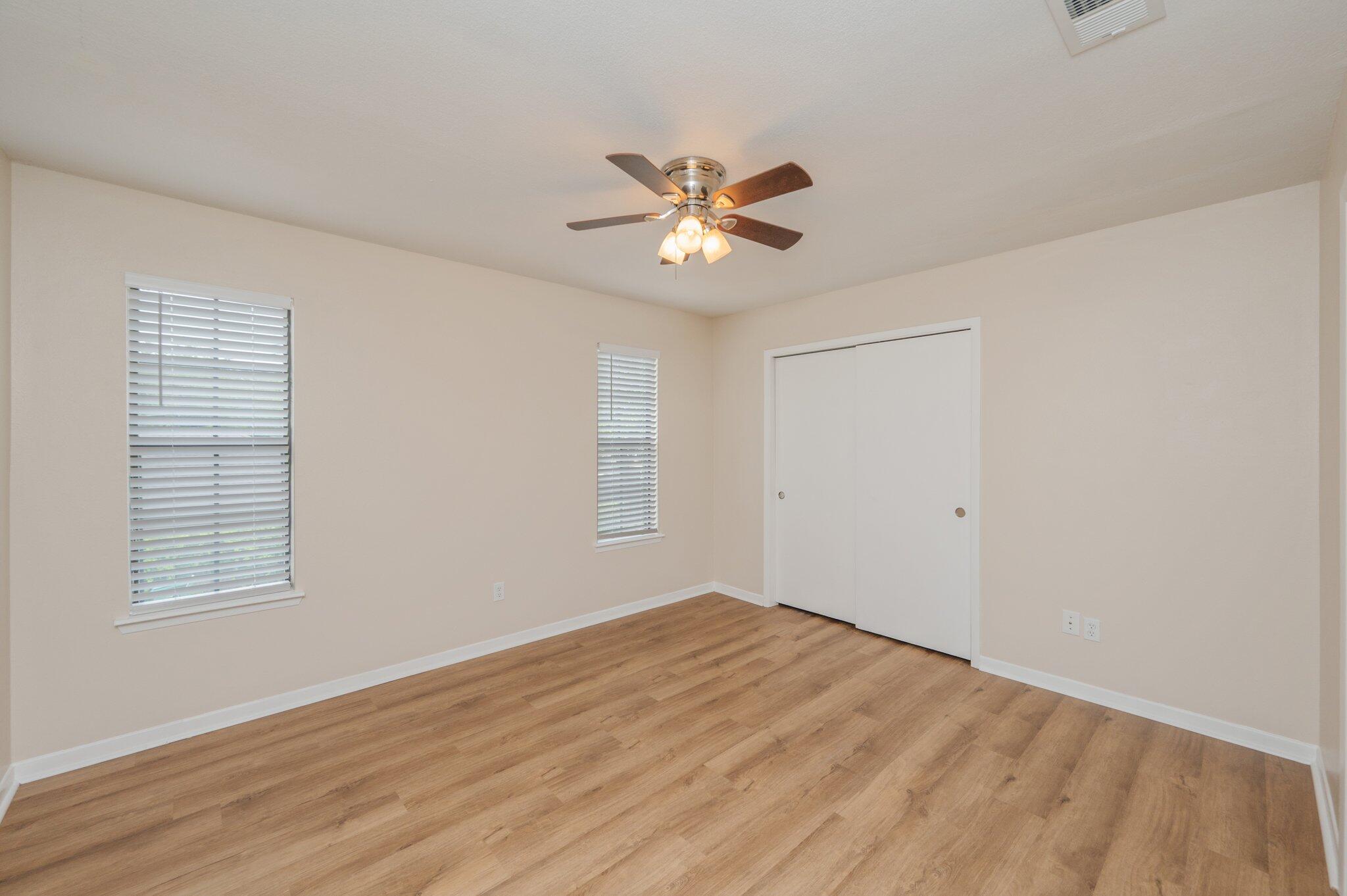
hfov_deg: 104.3
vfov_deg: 81.1
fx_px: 523
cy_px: 448
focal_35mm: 14
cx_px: 674
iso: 320
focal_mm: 14
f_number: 9
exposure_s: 1/30
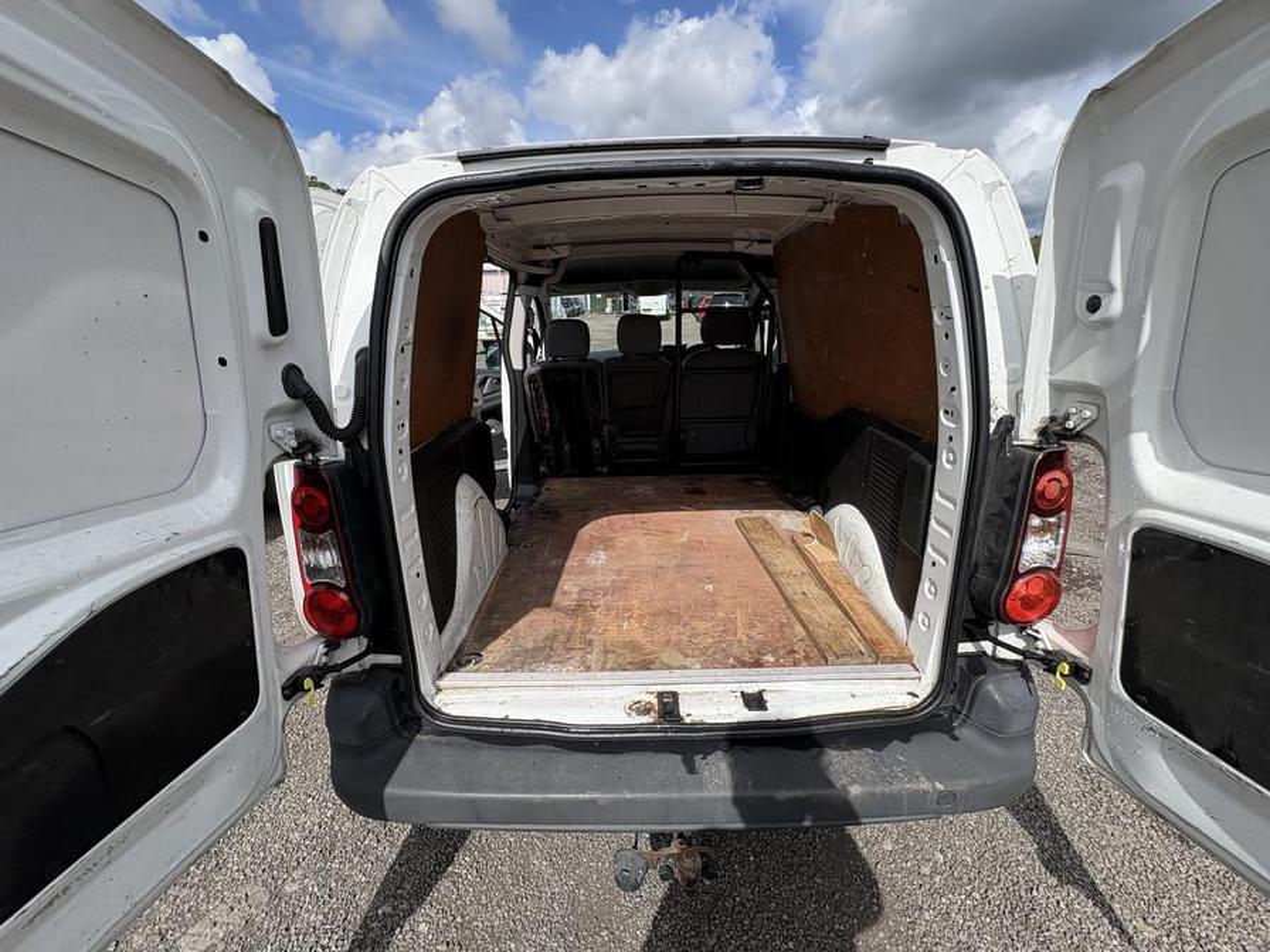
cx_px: 635
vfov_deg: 85.7
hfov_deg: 102.1
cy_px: 476
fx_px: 514
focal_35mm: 14
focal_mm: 2.22
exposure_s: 1/1709
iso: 64
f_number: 2.2
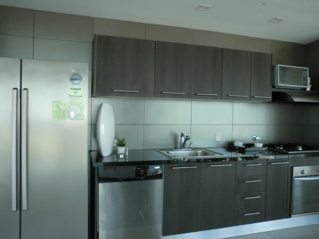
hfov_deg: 65.3
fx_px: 249
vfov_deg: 51.4
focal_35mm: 27
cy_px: 120
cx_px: 160
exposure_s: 1/60
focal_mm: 4.9
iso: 100
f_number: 3.2
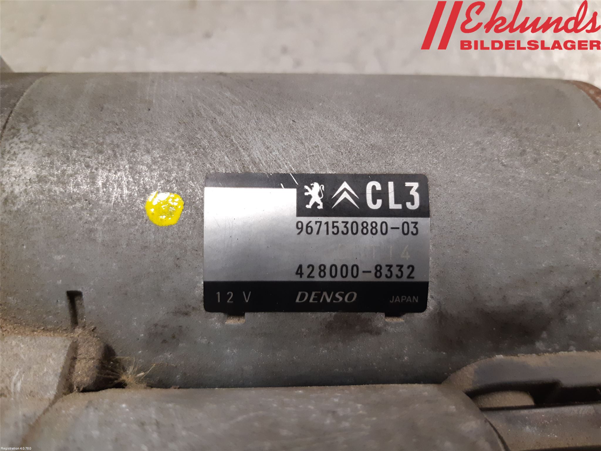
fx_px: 451
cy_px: 226
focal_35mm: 26
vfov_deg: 53.1
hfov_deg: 67.3
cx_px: 300
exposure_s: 1/50
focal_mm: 3.93
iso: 200
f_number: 1.7
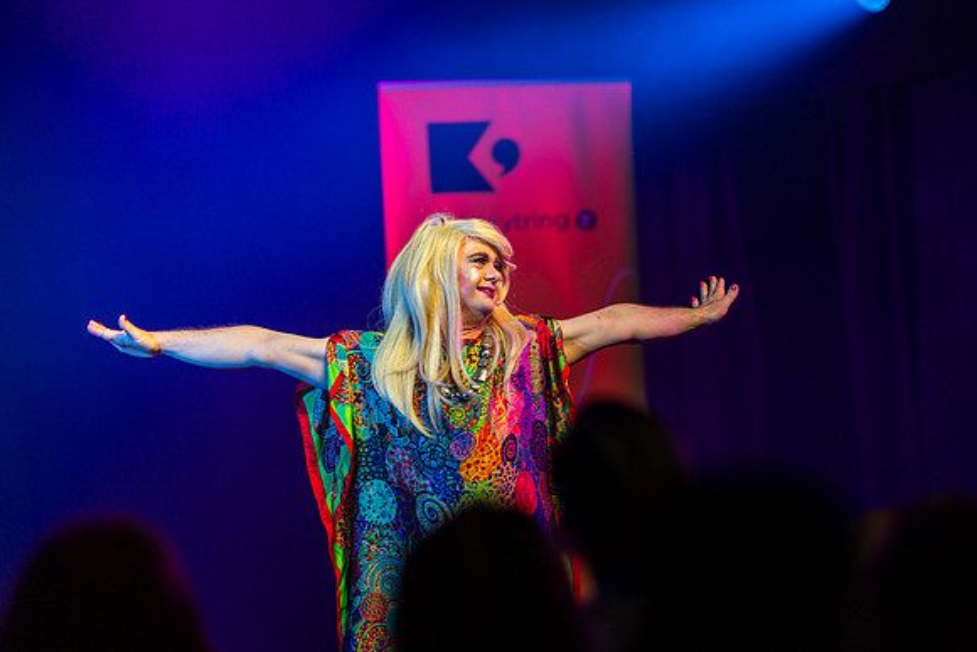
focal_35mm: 112
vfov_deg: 12.2
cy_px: 429
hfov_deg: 18.3
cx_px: 574
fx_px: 3037
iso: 125
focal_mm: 85
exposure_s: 1/200
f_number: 1.4
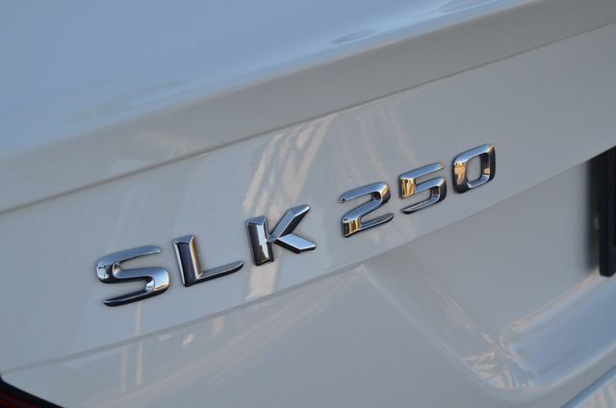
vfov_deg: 34.1
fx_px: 666
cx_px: 308
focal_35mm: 39
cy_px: 204
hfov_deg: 49.6
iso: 100
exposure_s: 1/125
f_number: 7.1
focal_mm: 26
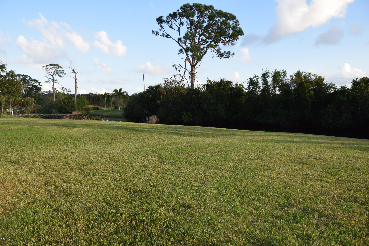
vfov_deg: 47.9
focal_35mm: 27
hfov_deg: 67.4
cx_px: 184
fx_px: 277
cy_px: 123
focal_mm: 18
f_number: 6.3
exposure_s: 1/160
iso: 100
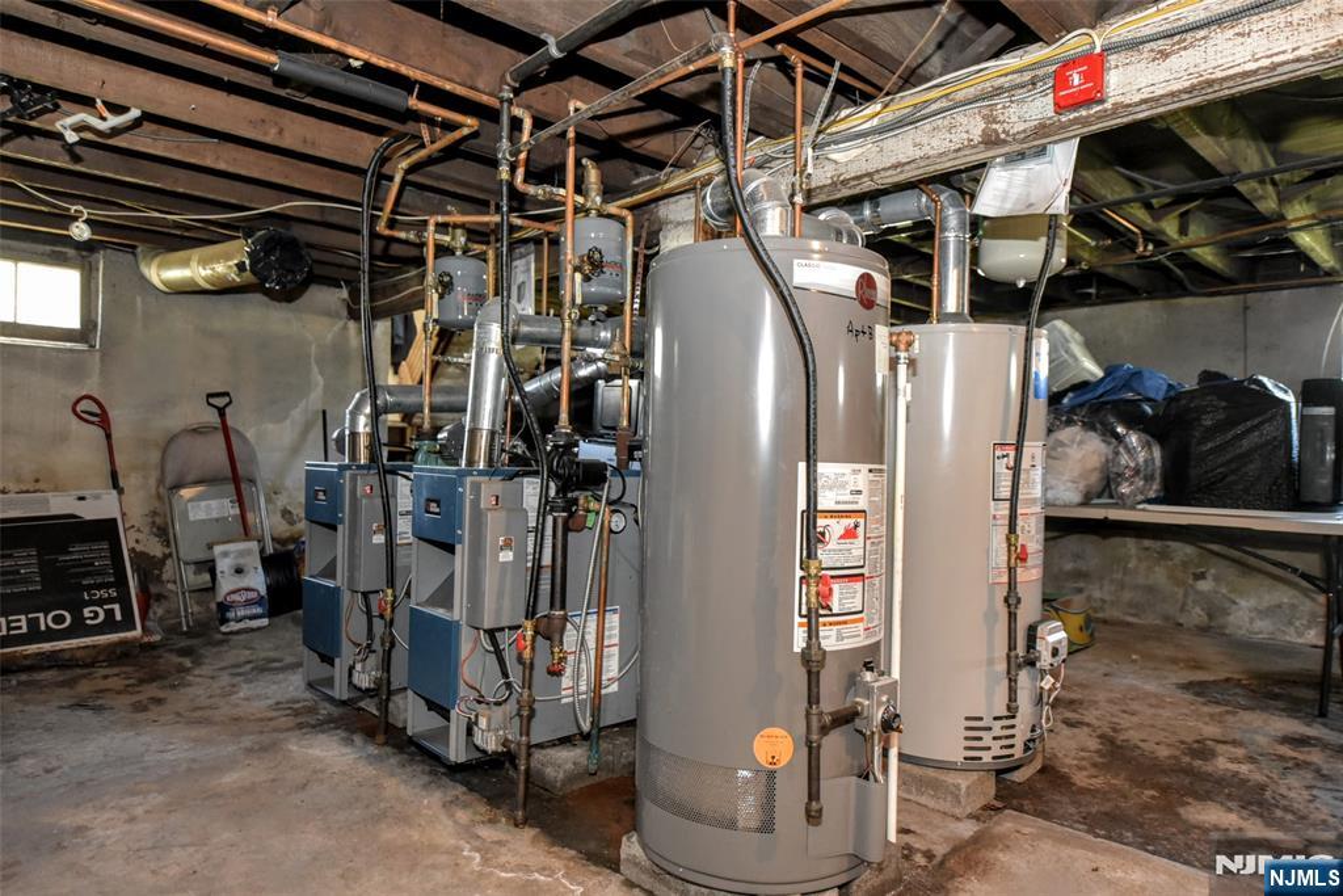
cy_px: 448
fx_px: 821
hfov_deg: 78.6
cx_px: 672
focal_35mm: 22
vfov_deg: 57.2
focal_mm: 22
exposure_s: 1/60
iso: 3200
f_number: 2.8
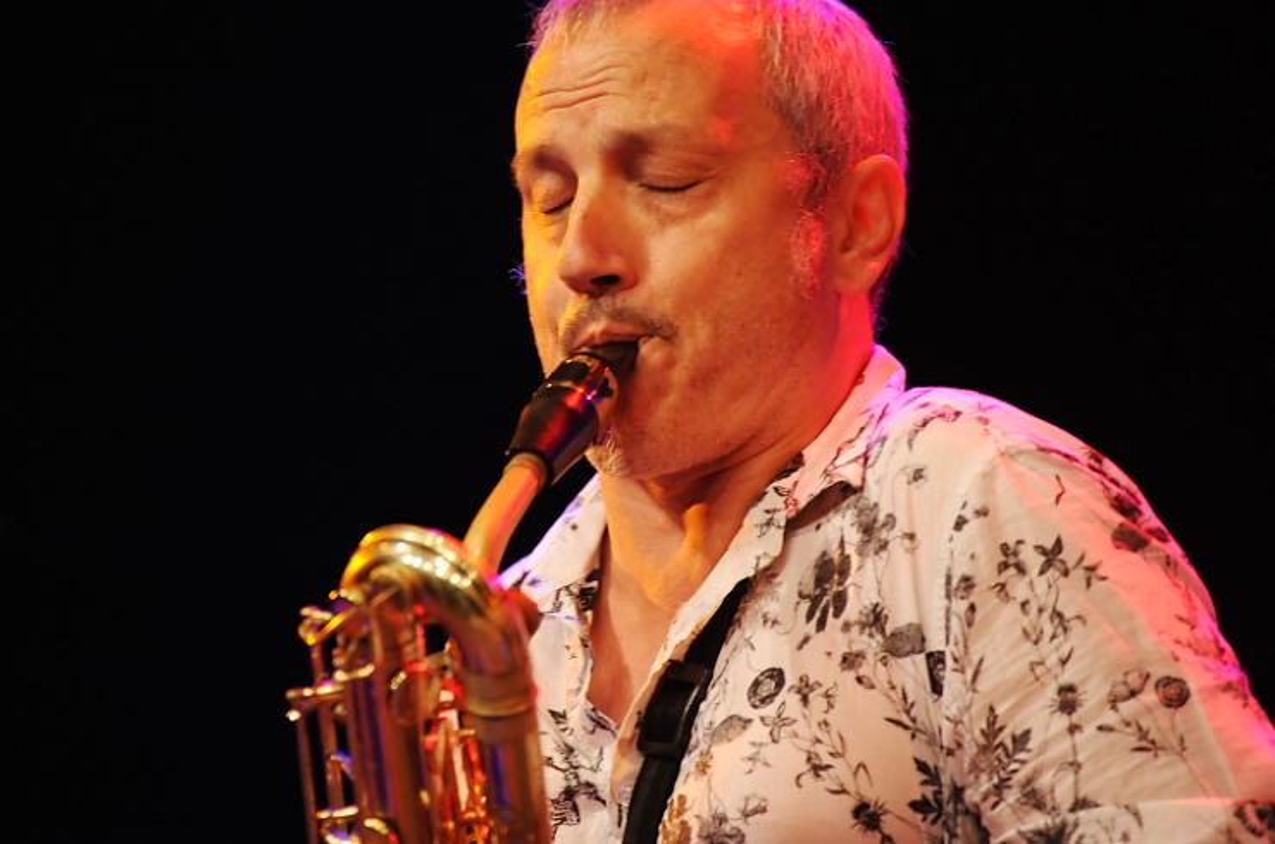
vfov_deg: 6.8
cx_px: 638
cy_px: 422
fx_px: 7068
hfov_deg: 10.3
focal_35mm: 200
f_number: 4
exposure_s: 1/200
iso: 2000
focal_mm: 200
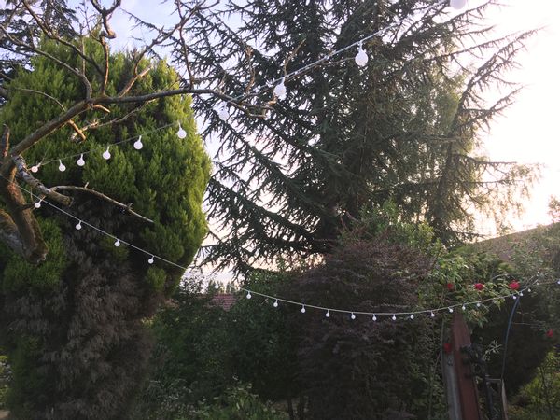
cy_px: 210
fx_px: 469
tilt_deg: +15.9
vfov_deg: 48.2
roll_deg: +3.8
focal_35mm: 29
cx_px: 280
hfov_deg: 61.7
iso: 25
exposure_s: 1/100
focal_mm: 4.15
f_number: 2.2
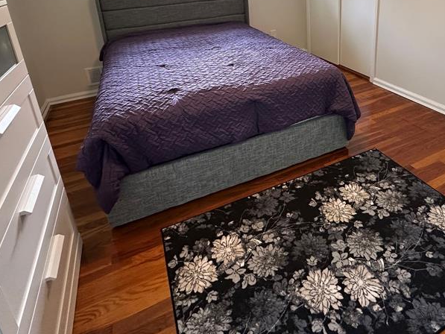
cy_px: 60
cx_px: 271
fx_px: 309
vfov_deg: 52.6
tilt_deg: -18.5
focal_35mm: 24
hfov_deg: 70.7
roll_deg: +3.0
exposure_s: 1/120
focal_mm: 2.22
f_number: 2.2
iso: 250
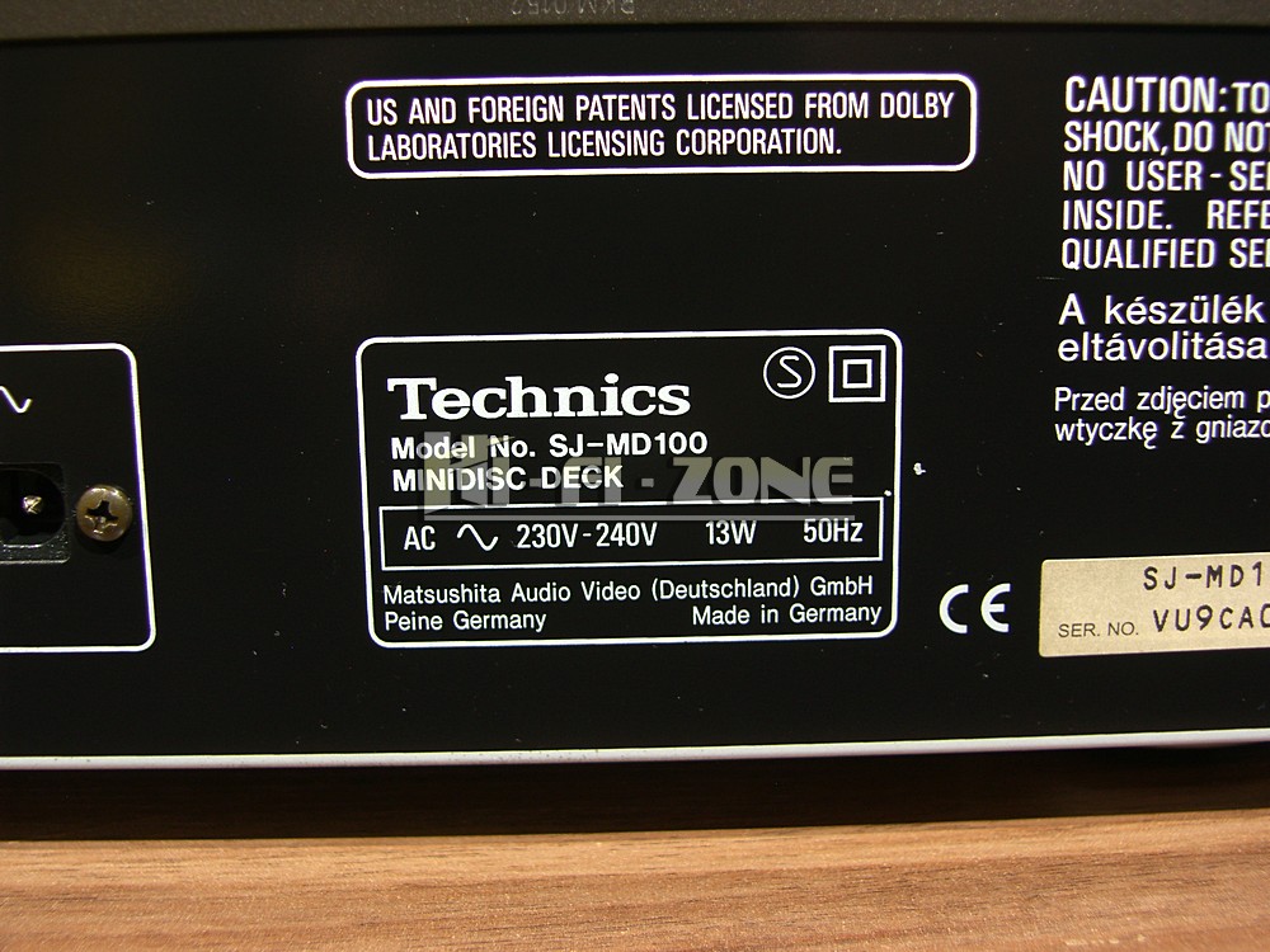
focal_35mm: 50
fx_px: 1834
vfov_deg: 29.1
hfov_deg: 38.2
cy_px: 476
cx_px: 635
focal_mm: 12.9
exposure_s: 1/50
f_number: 2.5
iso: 50
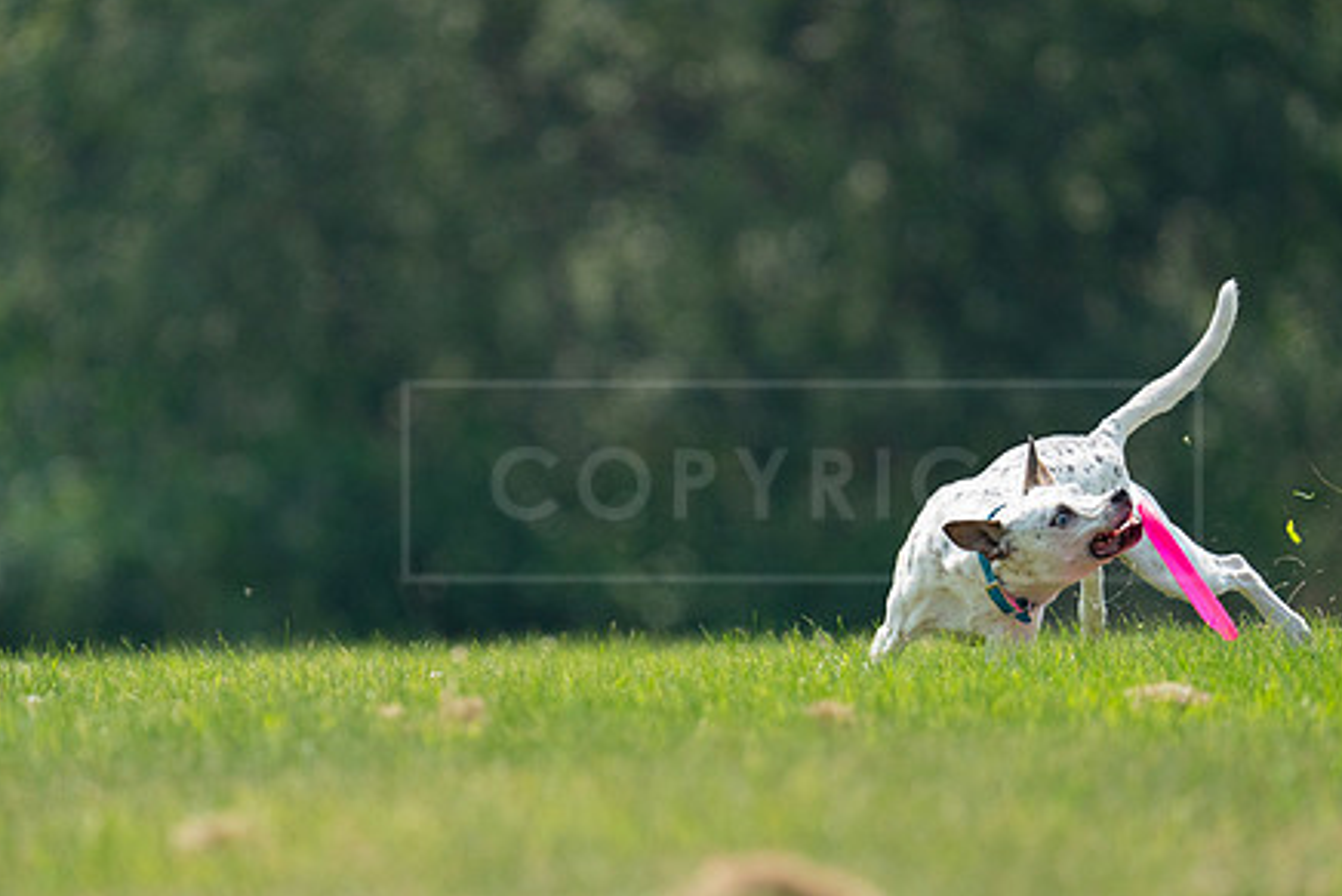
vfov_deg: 2.1
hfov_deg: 3.1
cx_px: 696
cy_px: 534
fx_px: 24797
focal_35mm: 665
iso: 2000
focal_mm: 500
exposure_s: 1/4000
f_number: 6.3
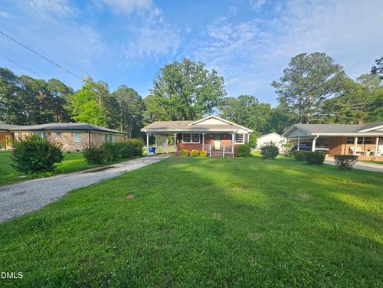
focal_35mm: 13
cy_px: 144
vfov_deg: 90.0
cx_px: 192
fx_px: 144
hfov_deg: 106.1
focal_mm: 2.2
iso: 50
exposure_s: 1/769
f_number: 2.2
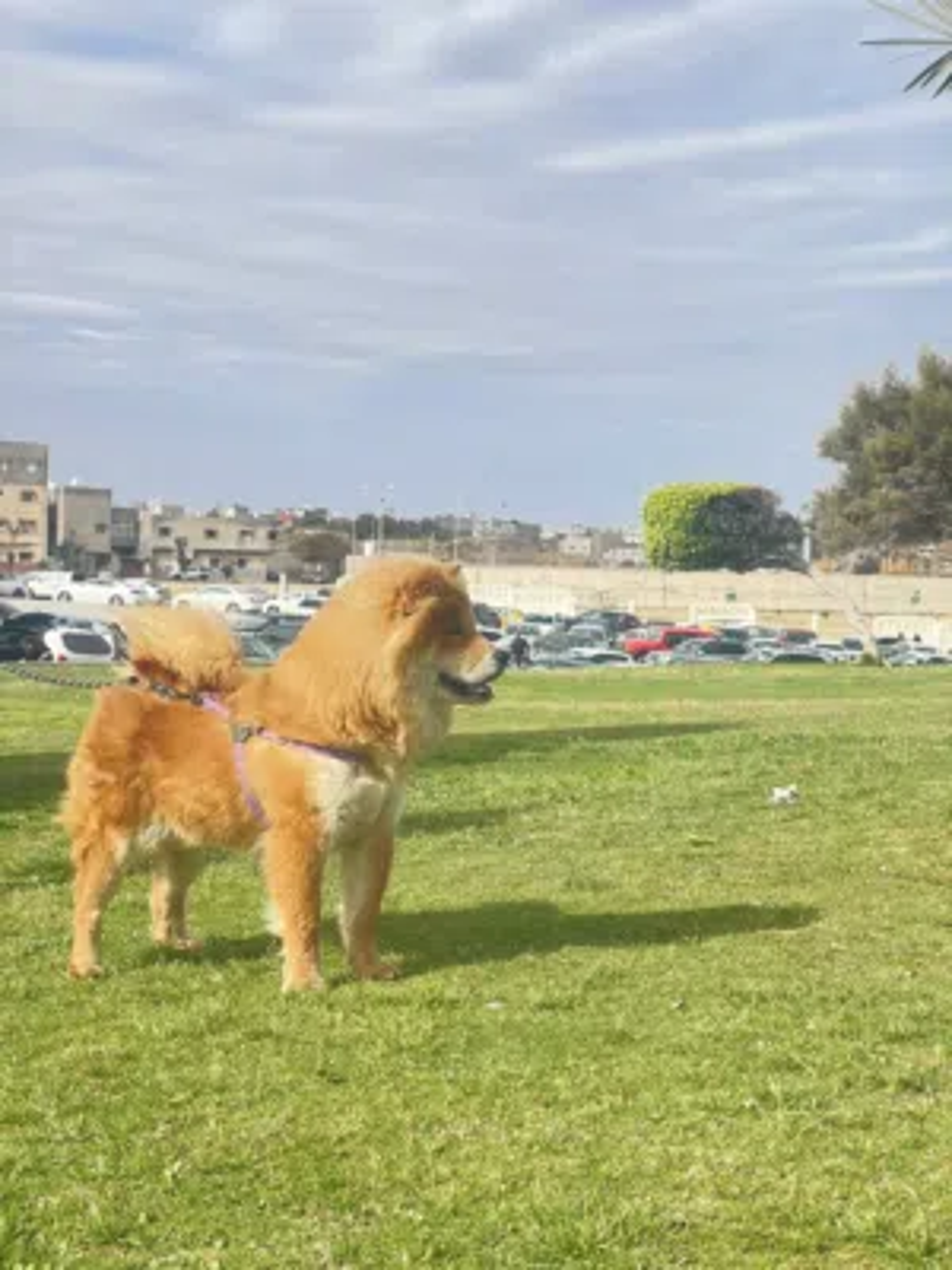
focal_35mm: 52
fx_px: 1907
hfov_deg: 28.0
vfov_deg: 36.8
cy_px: 635
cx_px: 476
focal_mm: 6
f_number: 2
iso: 25
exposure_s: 1/786
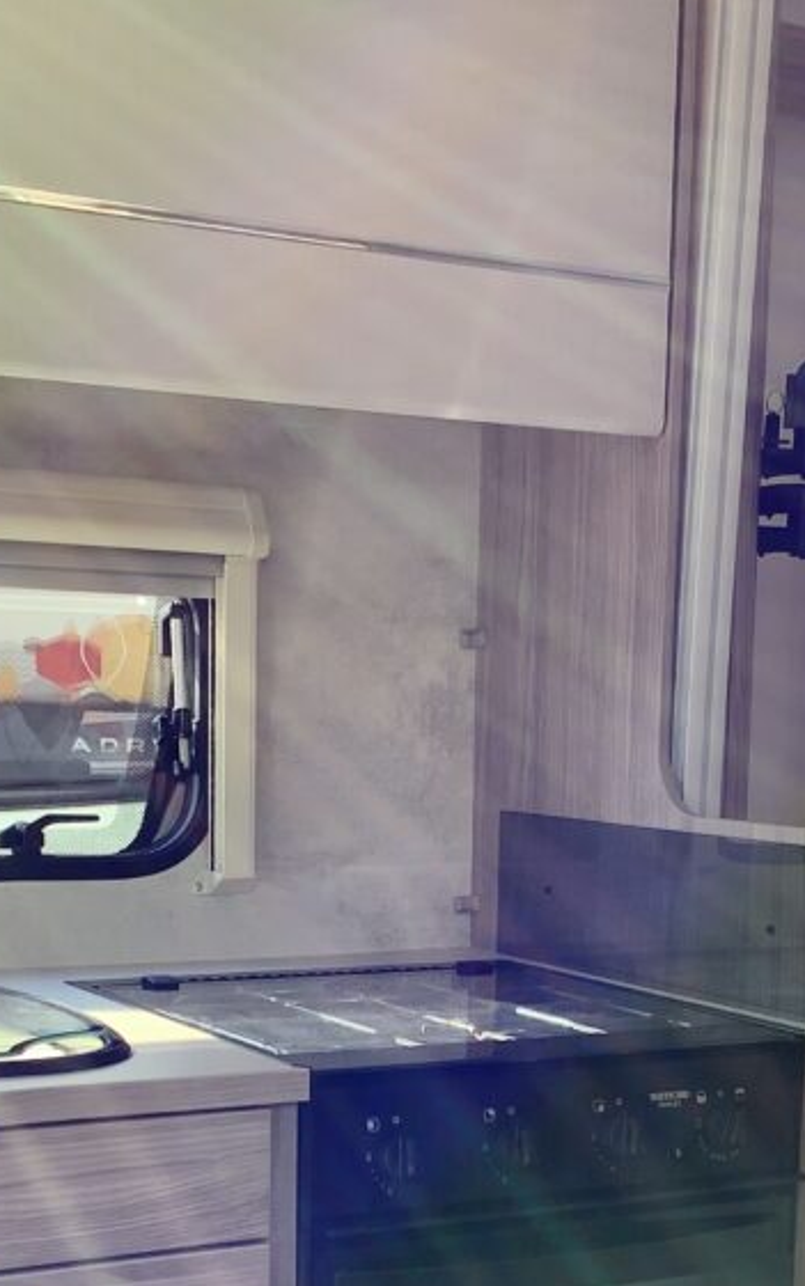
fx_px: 2105
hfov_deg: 21.6
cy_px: 947
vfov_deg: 33.4
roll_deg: -3.0
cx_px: 518
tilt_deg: -8.2
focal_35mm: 60
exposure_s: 1/100
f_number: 2.4
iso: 32
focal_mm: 3.3
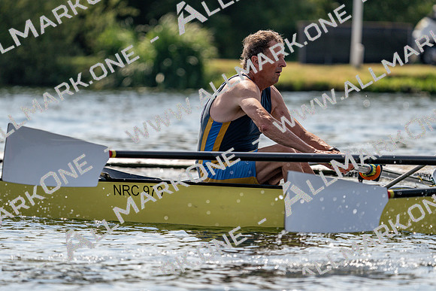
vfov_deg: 4.0
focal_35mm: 341
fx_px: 4131
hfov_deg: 6.0
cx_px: 218
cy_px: 146
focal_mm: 341
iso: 200
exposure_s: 1/1600
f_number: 6.3
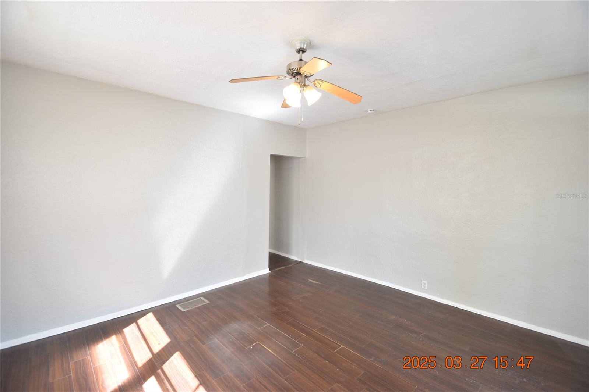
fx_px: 245
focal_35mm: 15
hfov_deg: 100.4
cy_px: 196
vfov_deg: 77.3
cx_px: 294
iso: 500
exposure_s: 1/60
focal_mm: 10
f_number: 4
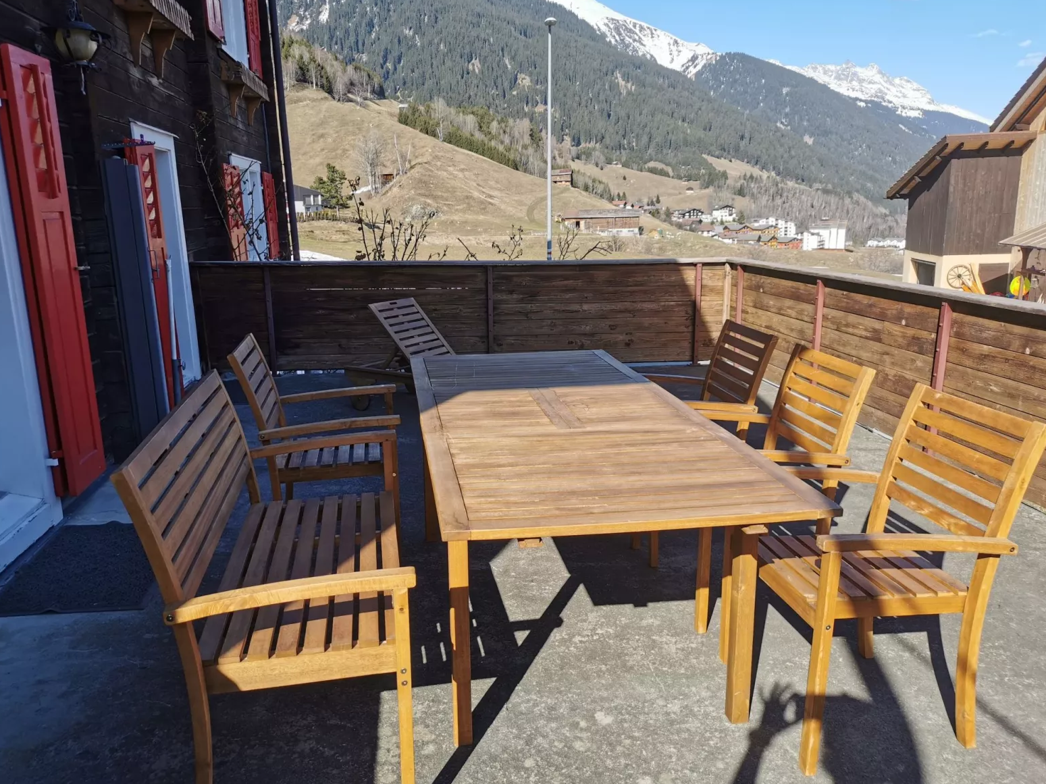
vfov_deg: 49.8
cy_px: 396
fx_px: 846
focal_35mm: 28
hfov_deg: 63.4
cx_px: 512
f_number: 1.8
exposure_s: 1/2433
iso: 50
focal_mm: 5.58
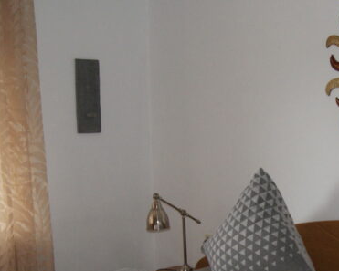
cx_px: 291
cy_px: 240
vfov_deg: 21.4
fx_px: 703
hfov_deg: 26.4
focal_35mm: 70
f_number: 5.6
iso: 400
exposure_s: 1/60
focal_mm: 18
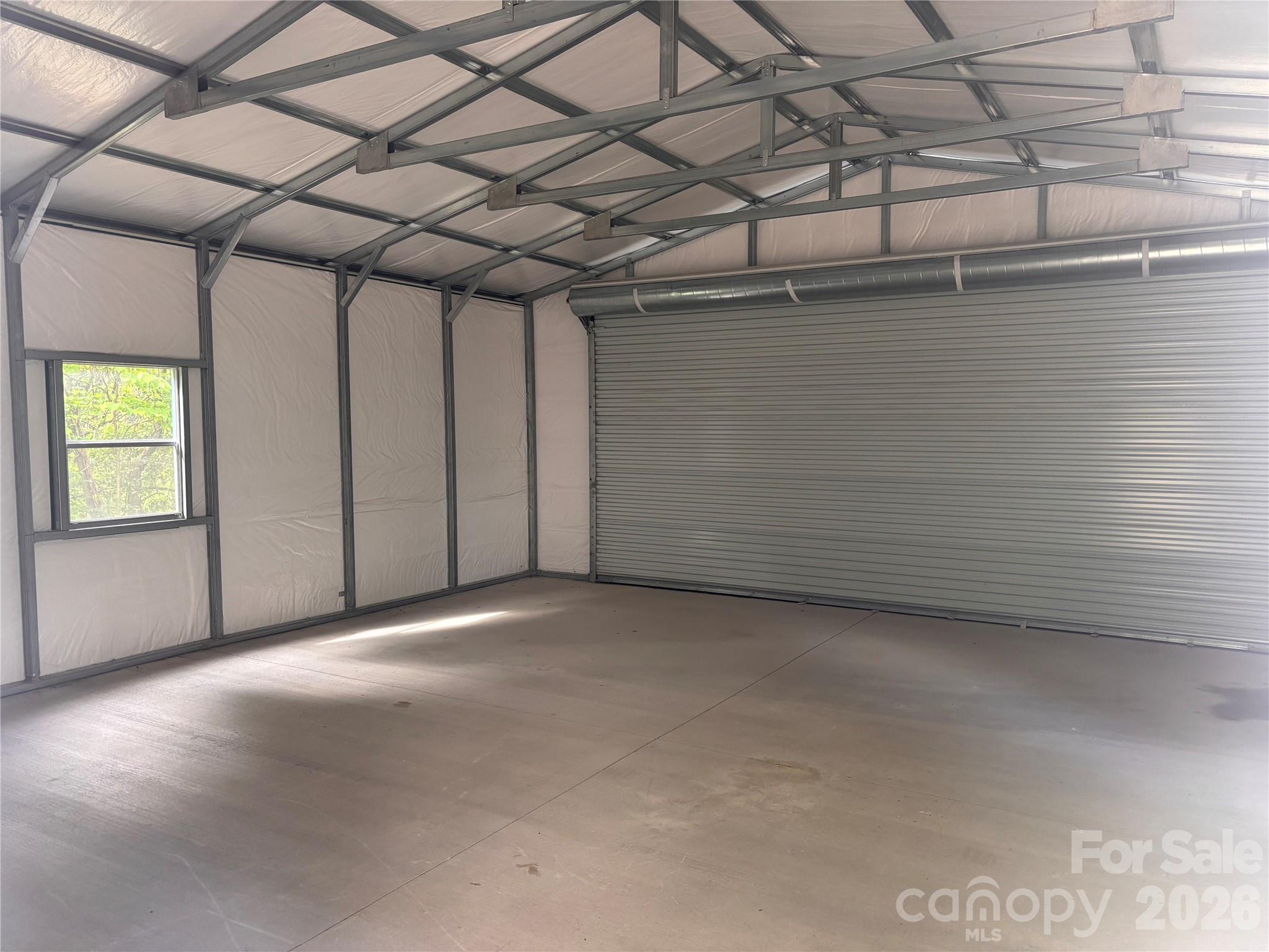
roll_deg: -0.3
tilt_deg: -3.5
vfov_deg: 53.1
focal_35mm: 26
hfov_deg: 67.3
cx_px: 634
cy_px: 476
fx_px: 953
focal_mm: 5.96
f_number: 1.6
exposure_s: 1/60
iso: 200
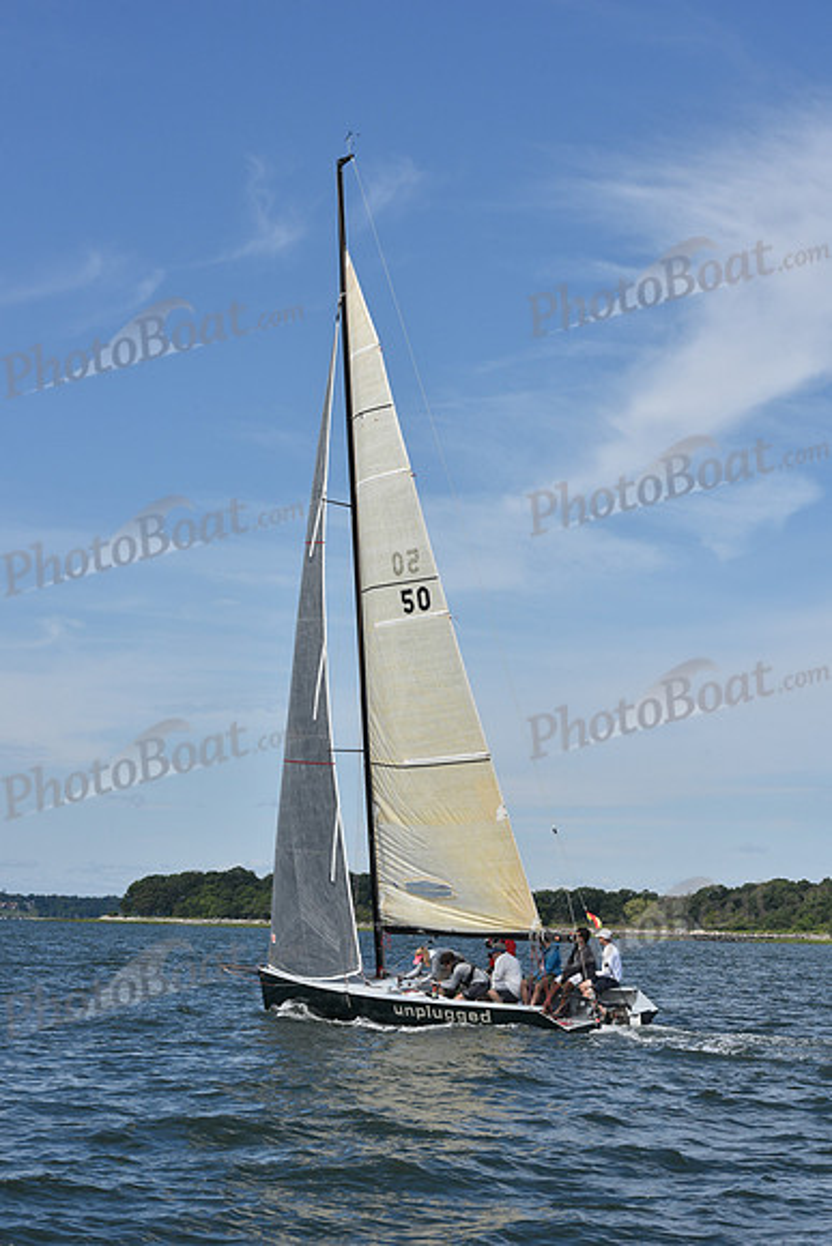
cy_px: 623
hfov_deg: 19.5
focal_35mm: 70
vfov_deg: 28.8
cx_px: 416
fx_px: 2425
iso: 320
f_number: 10
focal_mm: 70
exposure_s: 1/1000
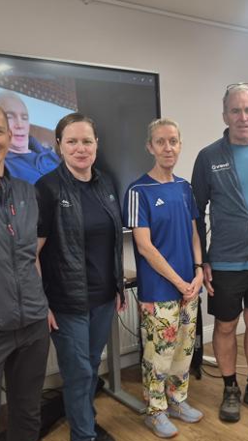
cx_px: 230
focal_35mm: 44
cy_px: 288
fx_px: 515
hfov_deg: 26.1
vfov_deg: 45.8
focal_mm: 5.4
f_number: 1.8
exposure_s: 1/100
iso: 100
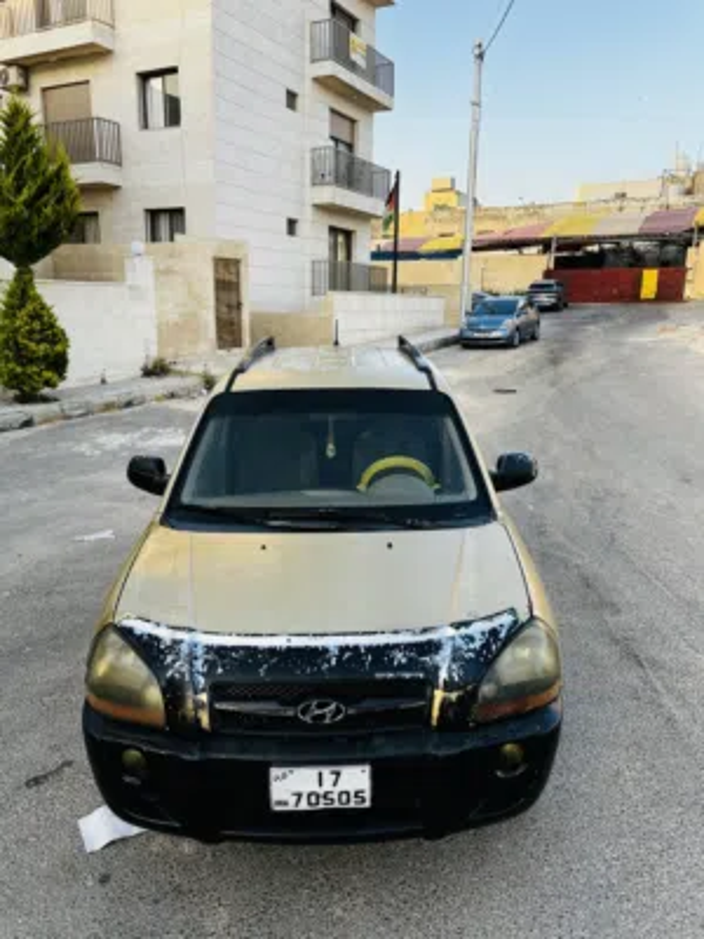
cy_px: 470
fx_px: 705
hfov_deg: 53.1
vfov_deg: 67.3
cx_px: 352
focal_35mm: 26
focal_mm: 5.7
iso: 50
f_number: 1.5
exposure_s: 1/318
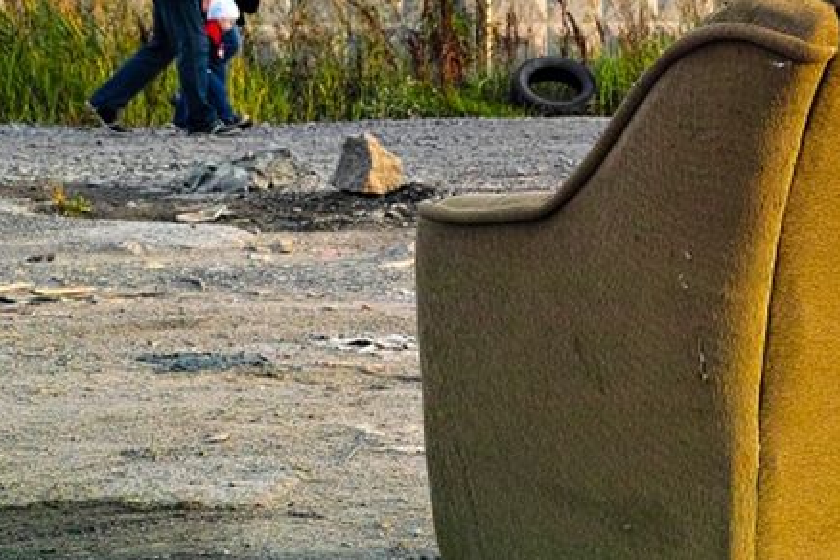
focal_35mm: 154
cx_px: 543
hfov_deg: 13.3
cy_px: 172
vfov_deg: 8.9
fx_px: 3593
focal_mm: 50
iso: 400
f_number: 11
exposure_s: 1/80
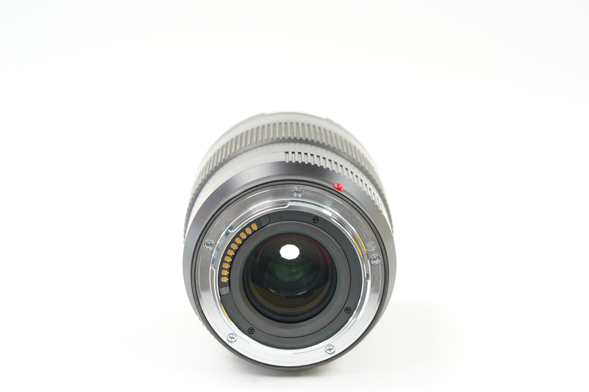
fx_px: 1472
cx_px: 294
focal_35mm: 90
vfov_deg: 15.2
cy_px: 196
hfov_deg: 22.6
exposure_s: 1/1.25
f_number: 11
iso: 200
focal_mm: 90
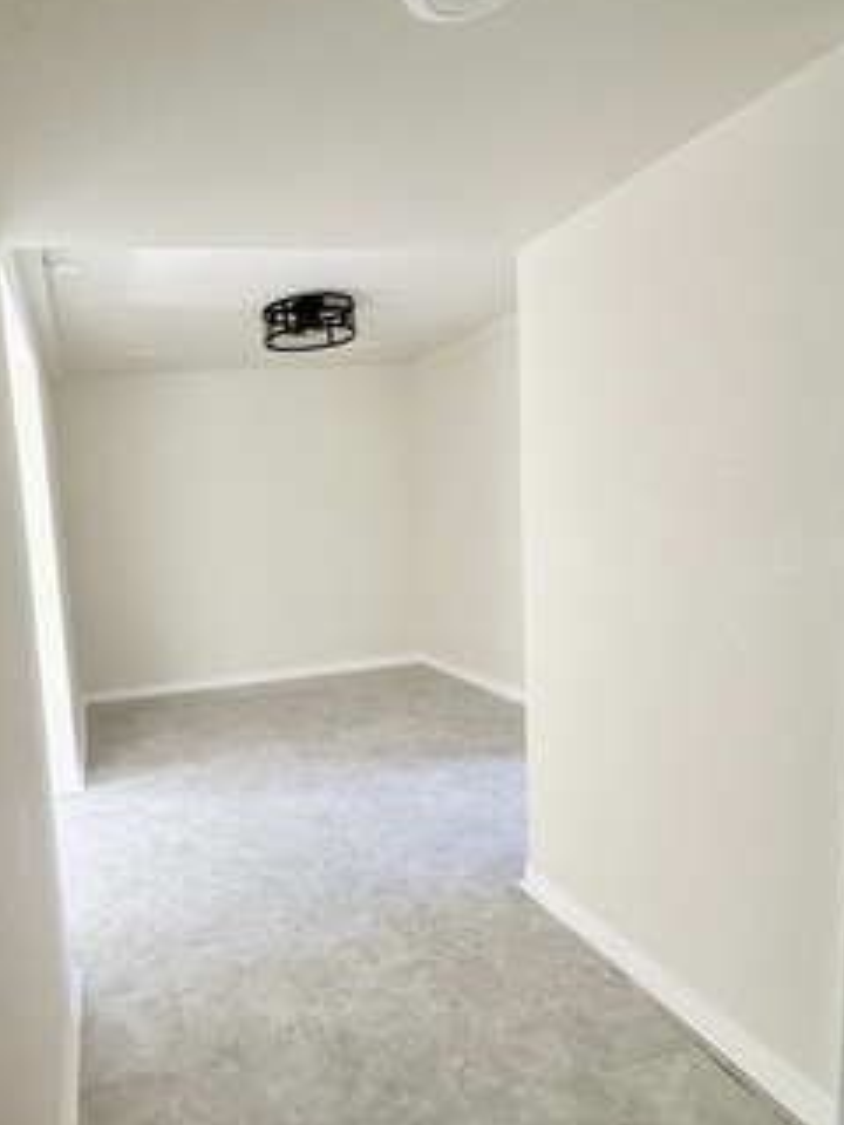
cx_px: 225
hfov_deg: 60.4
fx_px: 683
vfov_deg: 78.9
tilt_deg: -6.7
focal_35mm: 21
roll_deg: +4.5
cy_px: 594
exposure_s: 1/76
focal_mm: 2.22
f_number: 2.2
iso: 320
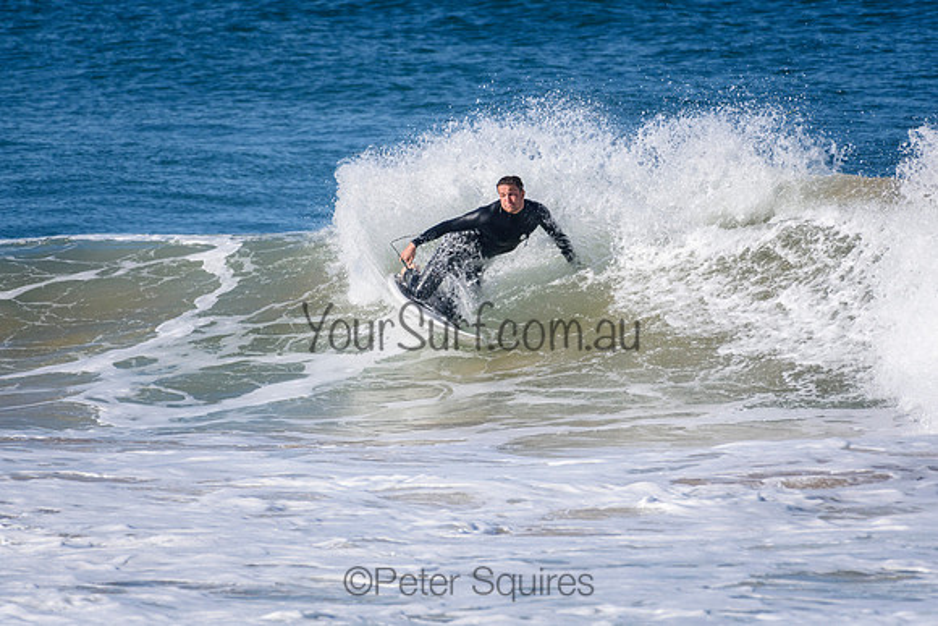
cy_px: 313
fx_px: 19548
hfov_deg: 2.7
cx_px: 469
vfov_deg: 1.8
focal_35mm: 750
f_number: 5.6
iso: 500
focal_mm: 500
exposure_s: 1/4000
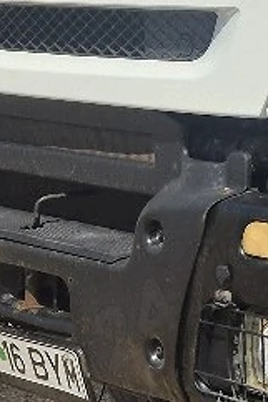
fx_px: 1476
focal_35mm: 132
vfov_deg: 15.2
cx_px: 636
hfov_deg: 9.3
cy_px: -9
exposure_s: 1/3333
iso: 25
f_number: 1.8
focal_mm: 5.4
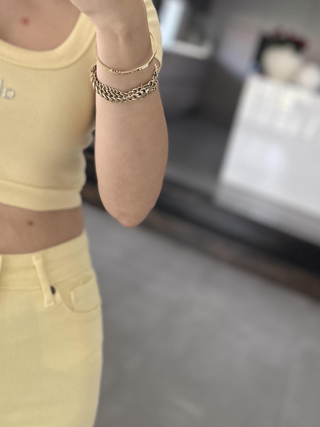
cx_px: -20
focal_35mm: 56
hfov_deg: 24.6
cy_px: -25
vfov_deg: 31.1
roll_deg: -12.9
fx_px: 690
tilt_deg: -24.0
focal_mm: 6.86
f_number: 1.78
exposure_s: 1/92
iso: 250
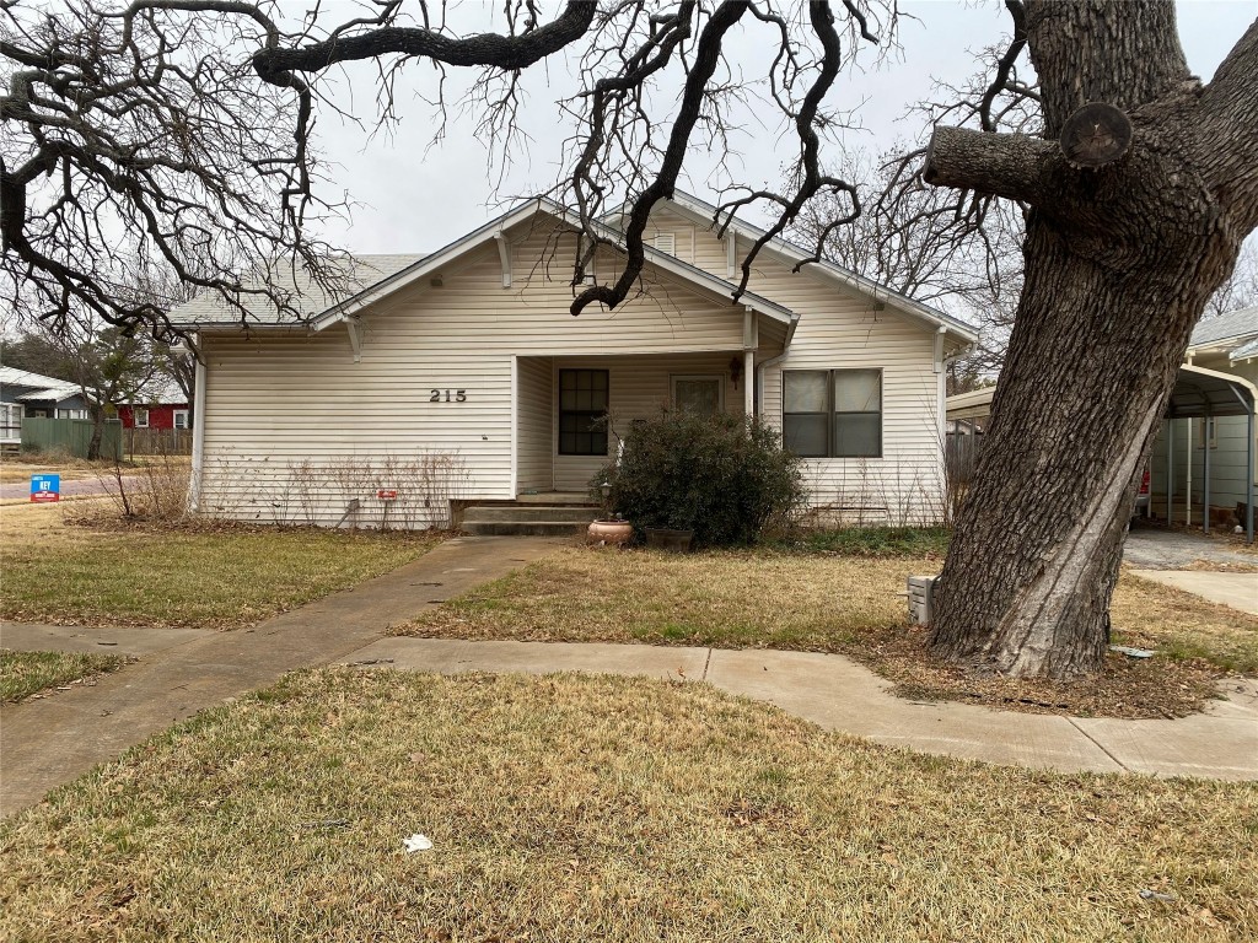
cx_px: 629
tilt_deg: -2.0
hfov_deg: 67.3
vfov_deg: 53.1
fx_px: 945
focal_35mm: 26
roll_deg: -0.7
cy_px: 472
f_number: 1.8
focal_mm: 4.25
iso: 32
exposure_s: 1/130
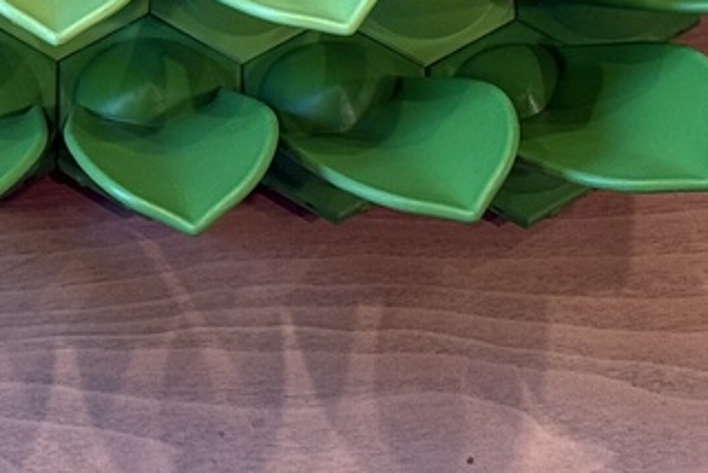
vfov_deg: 7.1
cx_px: 82
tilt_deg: -65.2
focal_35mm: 187
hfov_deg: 10.9
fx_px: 3681
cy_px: -504
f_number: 1.78
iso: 200
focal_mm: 6.76
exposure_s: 1/60
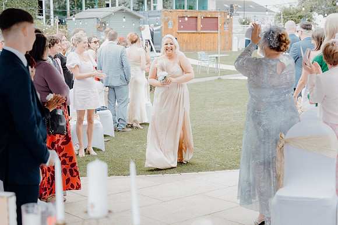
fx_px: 592
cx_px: 169
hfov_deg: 31.9
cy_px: 112
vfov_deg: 21.6
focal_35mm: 63
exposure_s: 1/200
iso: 125
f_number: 3.5
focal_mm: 63
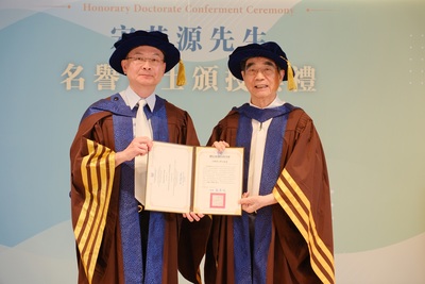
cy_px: 142
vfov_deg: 22.6
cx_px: 212
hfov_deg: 33.4
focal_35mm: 60
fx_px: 709
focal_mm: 40.3
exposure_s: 1/160
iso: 640
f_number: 3.6
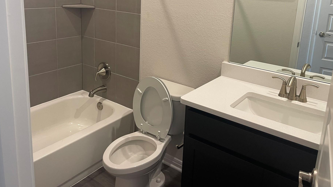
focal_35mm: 32
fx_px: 283
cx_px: 158
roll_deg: -1.7
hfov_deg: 61.0
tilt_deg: -12.1
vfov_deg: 35.9
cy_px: 47
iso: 100
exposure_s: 1/60
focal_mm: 4.2
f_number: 1.6
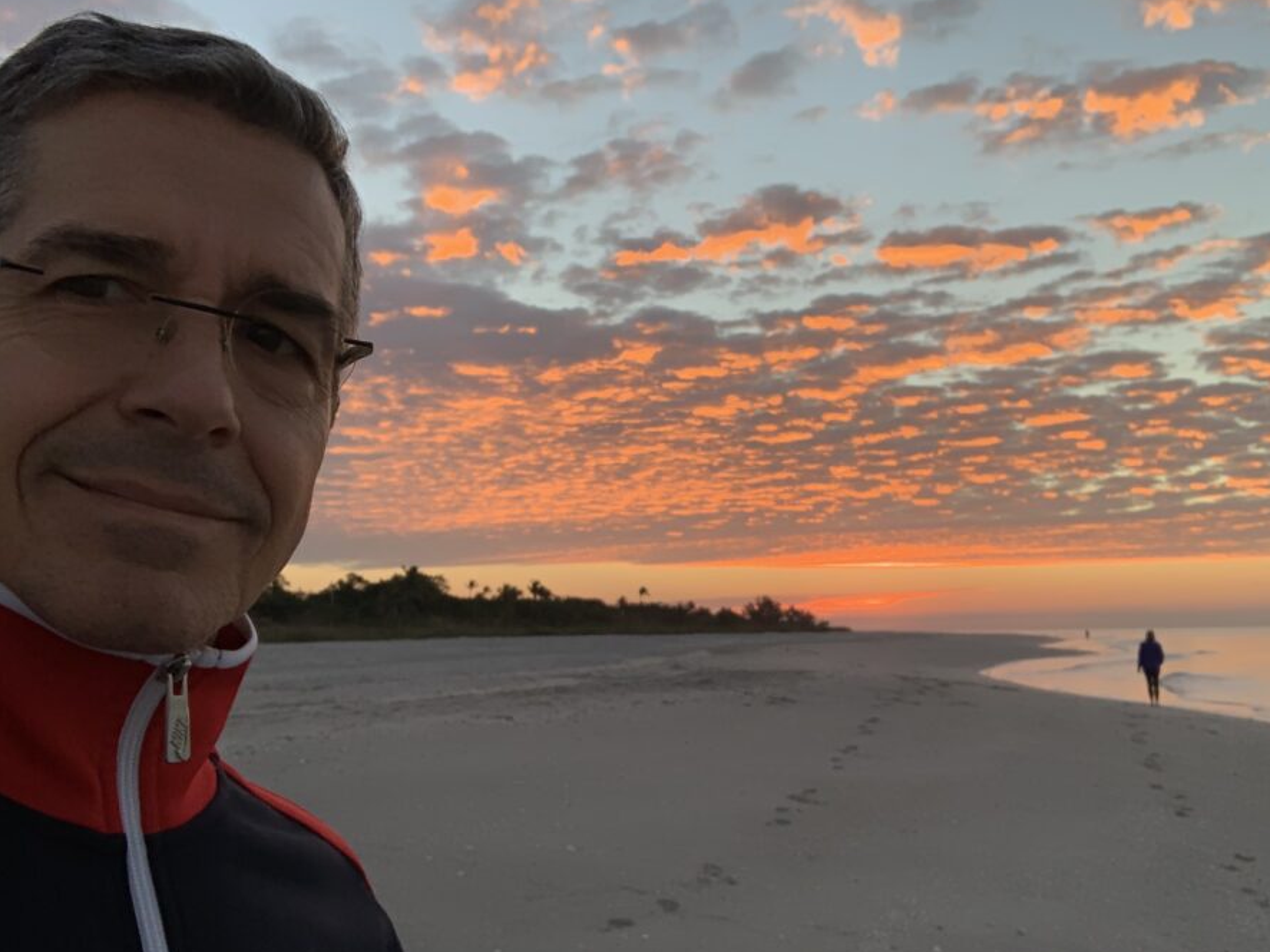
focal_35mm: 37
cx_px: 685
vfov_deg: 38.6
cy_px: 512
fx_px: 1357
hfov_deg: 50.1
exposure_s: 1/150
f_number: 2.2
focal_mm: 2.87
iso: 16
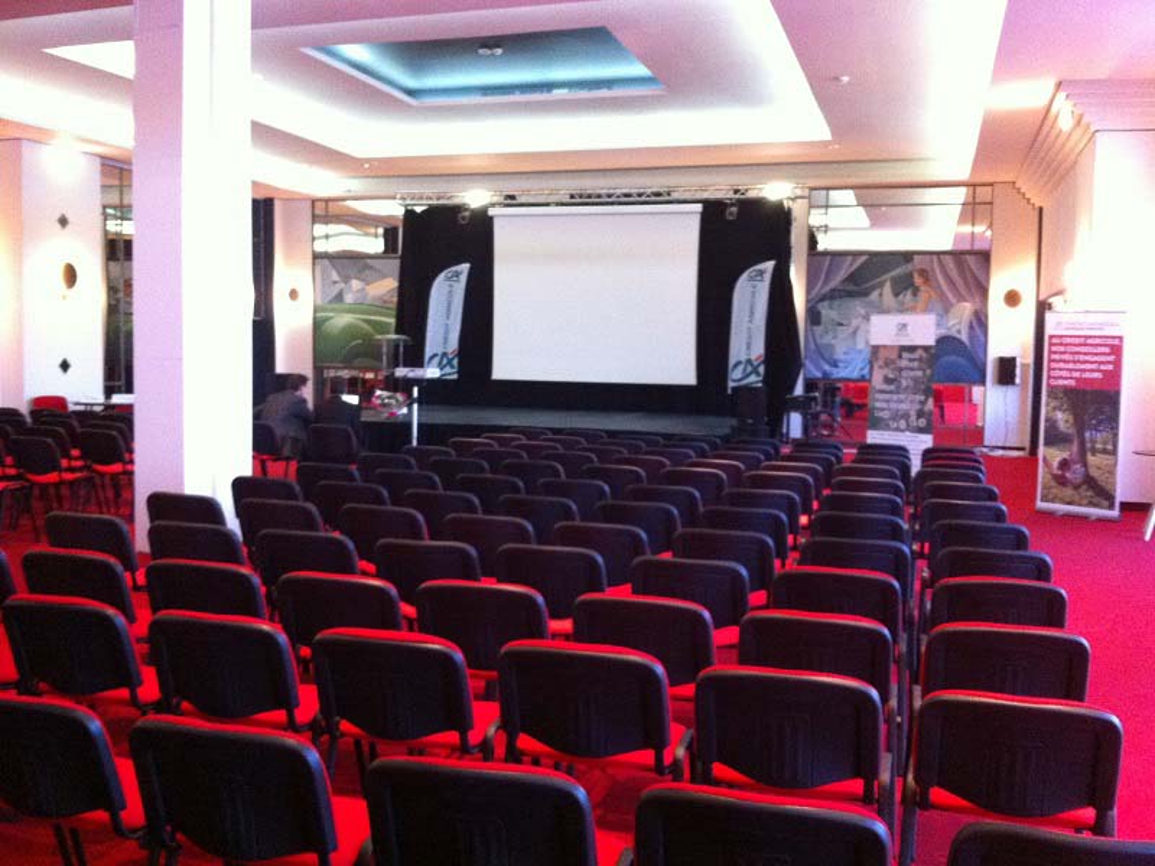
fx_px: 1168
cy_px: 433
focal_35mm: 35
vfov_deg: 40.7
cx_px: 578
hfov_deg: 52.6
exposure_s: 1/15
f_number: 2.8
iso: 640
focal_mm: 3.85
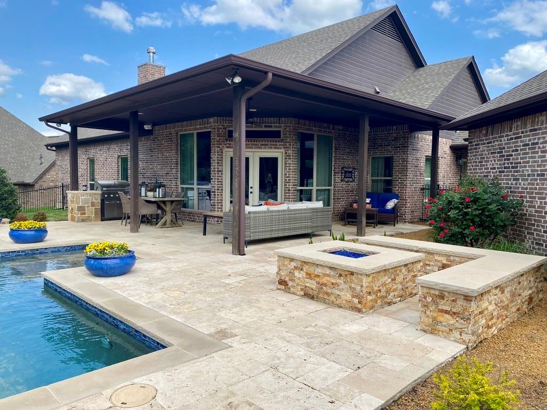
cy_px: 205
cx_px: 274
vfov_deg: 53.1
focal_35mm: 26
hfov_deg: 67.3
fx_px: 411
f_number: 1.8
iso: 32
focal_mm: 4.25
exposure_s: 1/1316
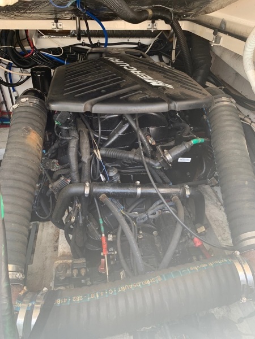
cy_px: 170
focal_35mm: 26
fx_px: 255
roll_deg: -0.4
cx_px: 128
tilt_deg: -33.3
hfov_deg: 53.1
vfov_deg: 67.3
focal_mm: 4.25
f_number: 1.8
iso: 32
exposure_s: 1/121
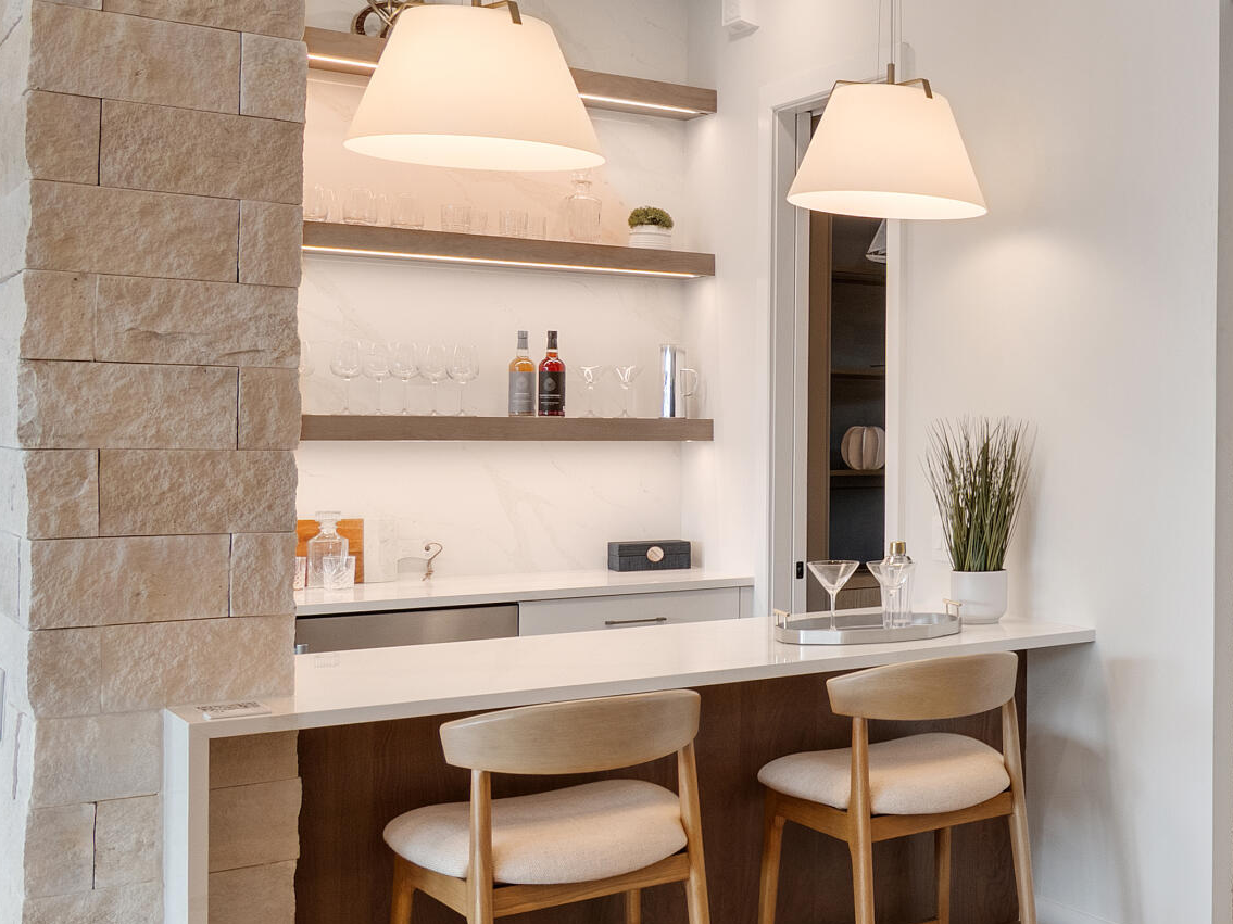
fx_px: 2173
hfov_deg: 27.9
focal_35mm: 61
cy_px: 400
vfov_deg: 24.0
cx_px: 1467
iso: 320
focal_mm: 16
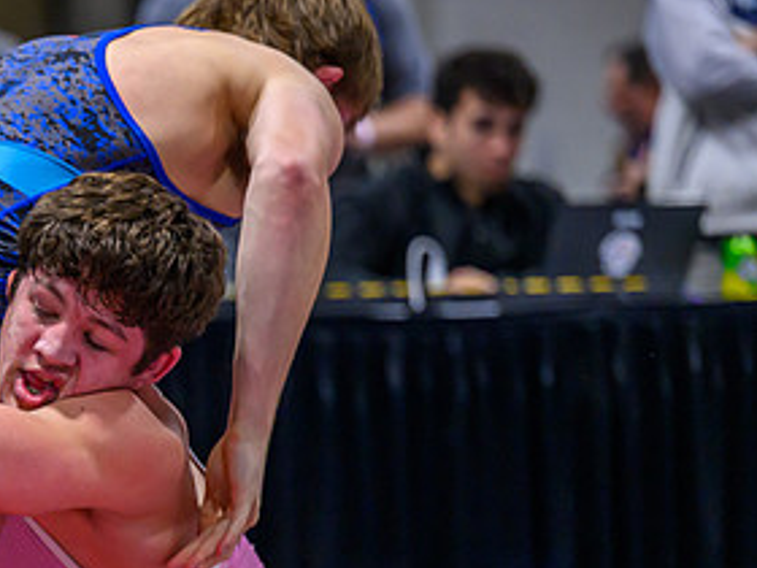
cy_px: 647
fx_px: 7260
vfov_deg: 4.5
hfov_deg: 5.9
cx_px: -255
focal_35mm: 332
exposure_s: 1/800
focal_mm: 125
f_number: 2.8
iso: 2500
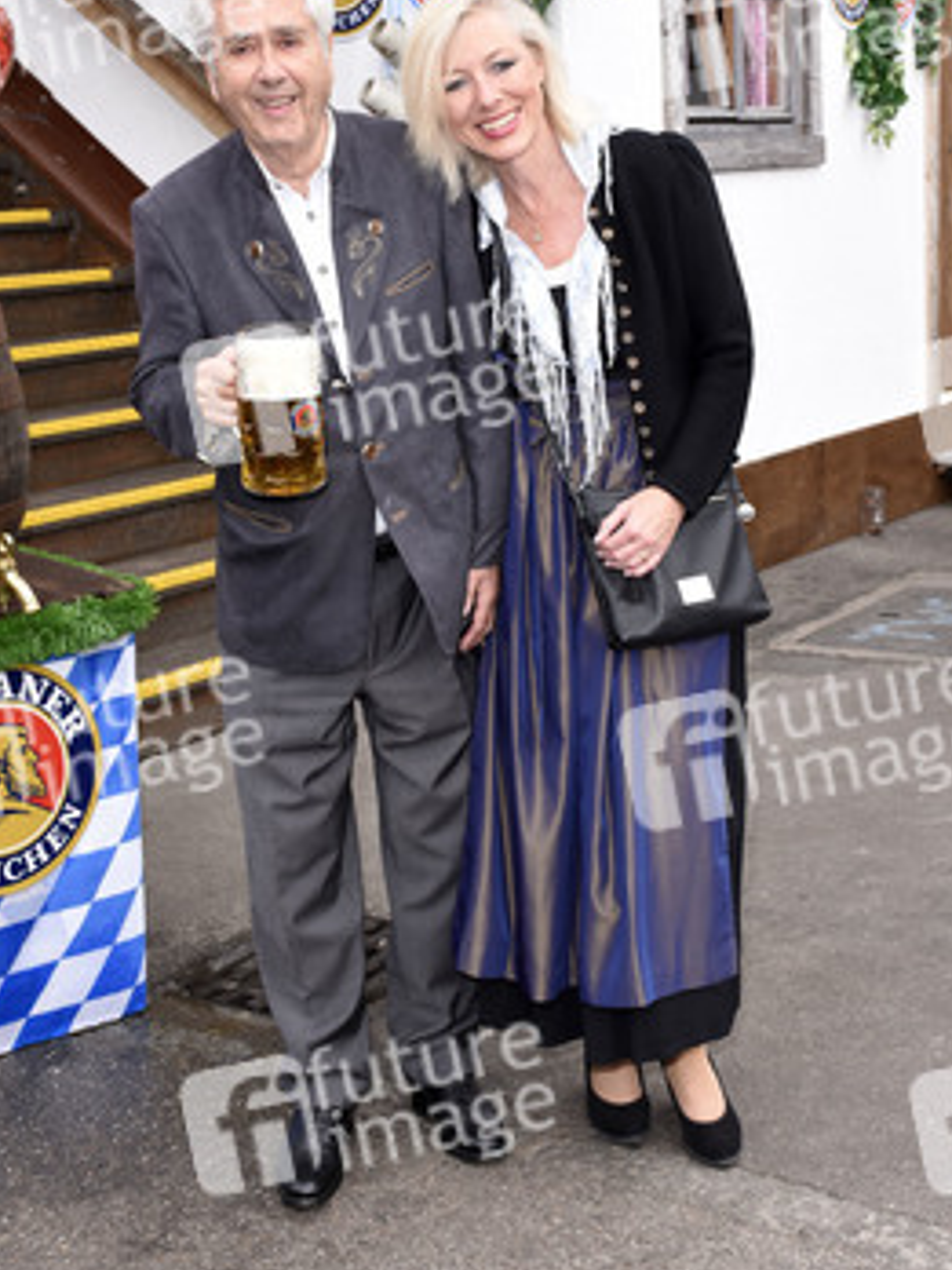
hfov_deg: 27.5
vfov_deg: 36.1
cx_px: 474
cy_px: 562
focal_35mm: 53
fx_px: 1943
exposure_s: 1/160
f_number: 8
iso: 320
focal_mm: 32
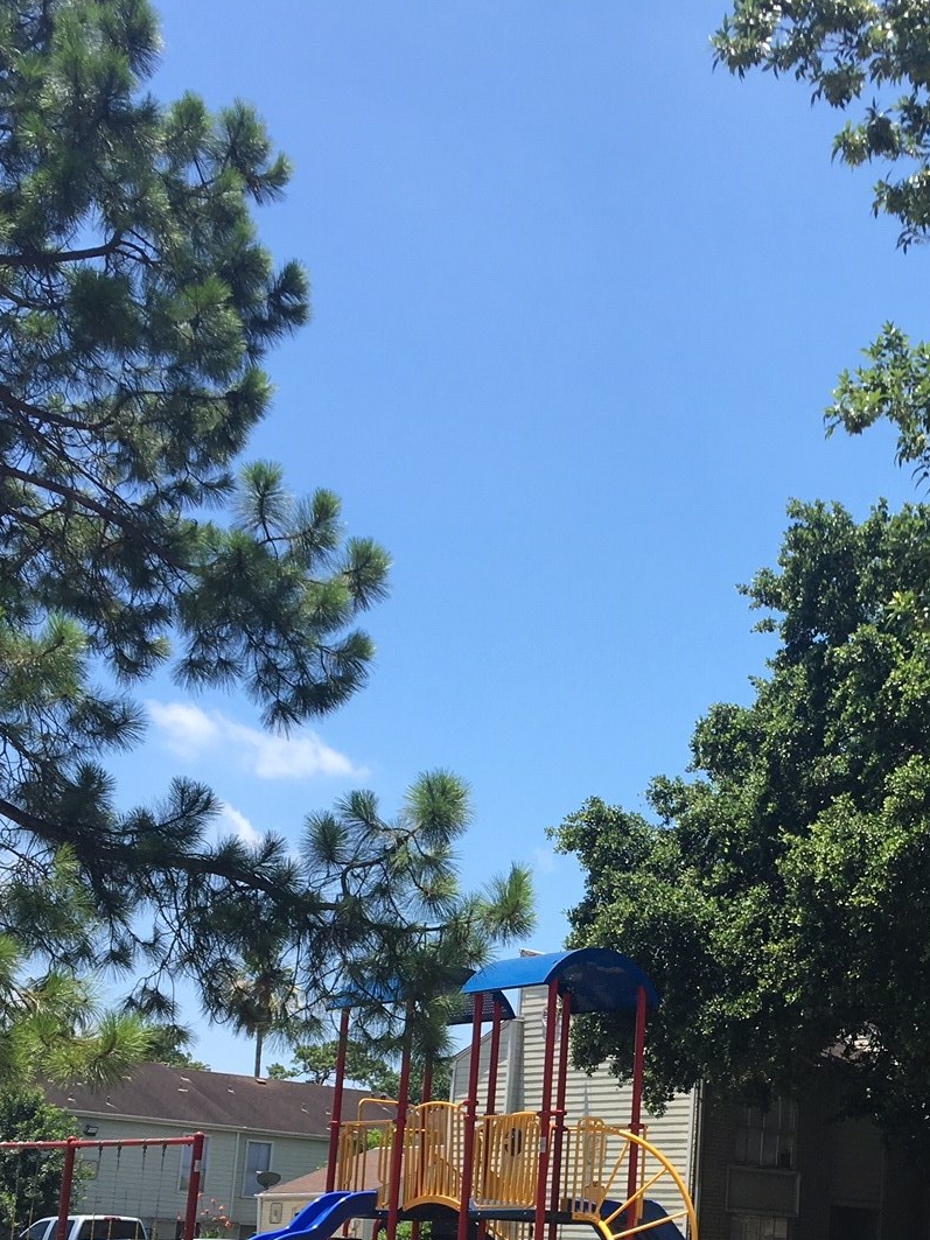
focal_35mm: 55
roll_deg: -2.4
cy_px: 964
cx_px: 772
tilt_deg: +10.7
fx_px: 1971
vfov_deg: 34.1
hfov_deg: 26.0
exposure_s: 1/1131
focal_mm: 4.15
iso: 25
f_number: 2.2
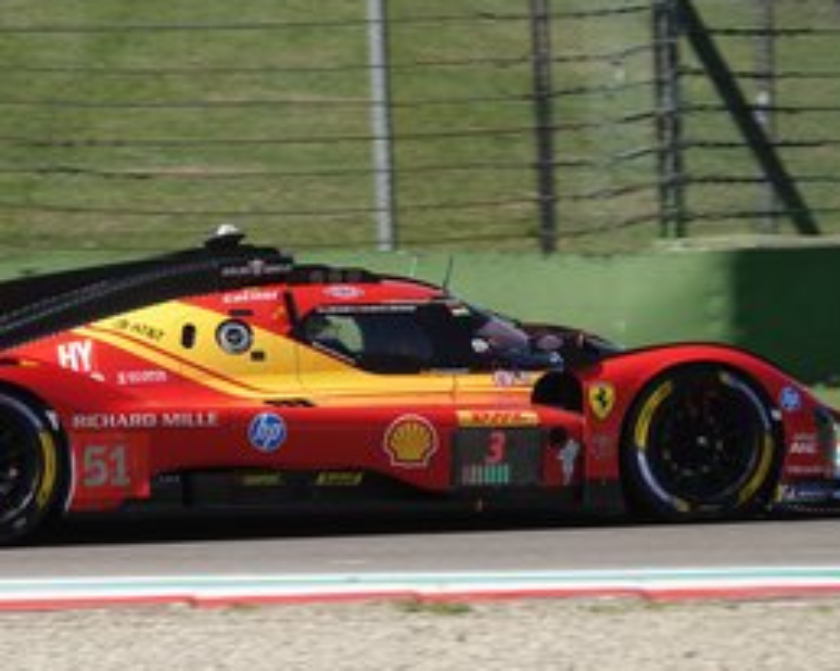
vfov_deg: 4.7
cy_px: 427
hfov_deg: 5.9
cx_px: 212
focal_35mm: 328
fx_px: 8148
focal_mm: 73.24
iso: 100
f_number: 4
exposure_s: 1/1000
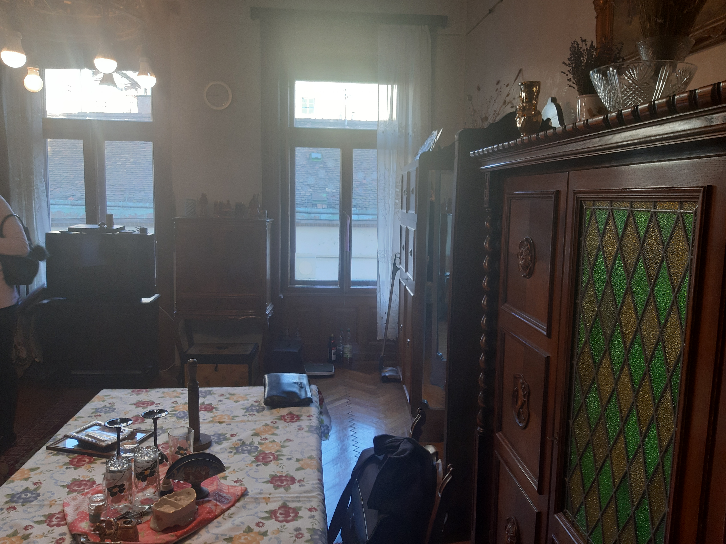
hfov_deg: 65.3
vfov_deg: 51.4
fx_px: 566
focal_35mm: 27
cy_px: 272
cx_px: 363
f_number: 1.7
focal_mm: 3.93
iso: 100
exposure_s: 1/50
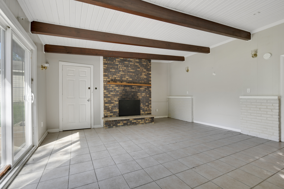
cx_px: 142
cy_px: 94
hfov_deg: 100.4
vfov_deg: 77.3
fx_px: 118
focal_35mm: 15
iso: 200
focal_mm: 10
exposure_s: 1/1250
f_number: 3.5
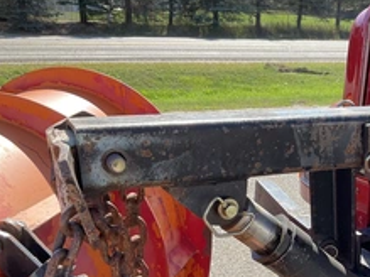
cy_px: 245
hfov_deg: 34.9
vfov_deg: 26.6
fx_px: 566
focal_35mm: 53
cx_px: 304
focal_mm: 3
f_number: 1.8
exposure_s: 1/435
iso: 25
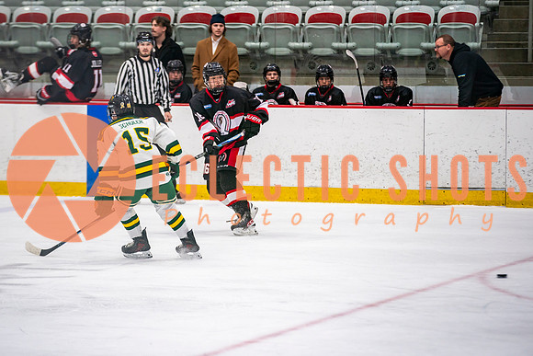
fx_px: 2852
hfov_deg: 10.7
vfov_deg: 7.1
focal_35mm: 193
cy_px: 167
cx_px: 230
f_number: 2.8
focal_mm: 165
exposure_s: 1/640
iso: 800
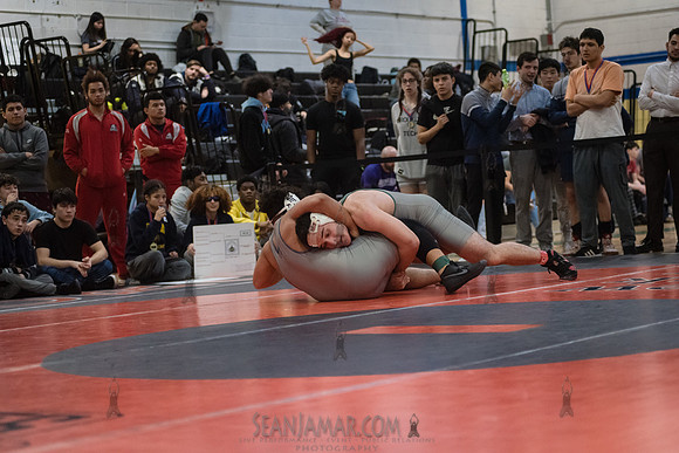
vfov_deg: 15.9
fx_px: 1622
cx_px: 340
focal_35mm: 86
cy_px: 226
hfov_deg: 23.6
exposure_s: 1/500
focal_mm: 86
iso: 8000
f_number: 3.5
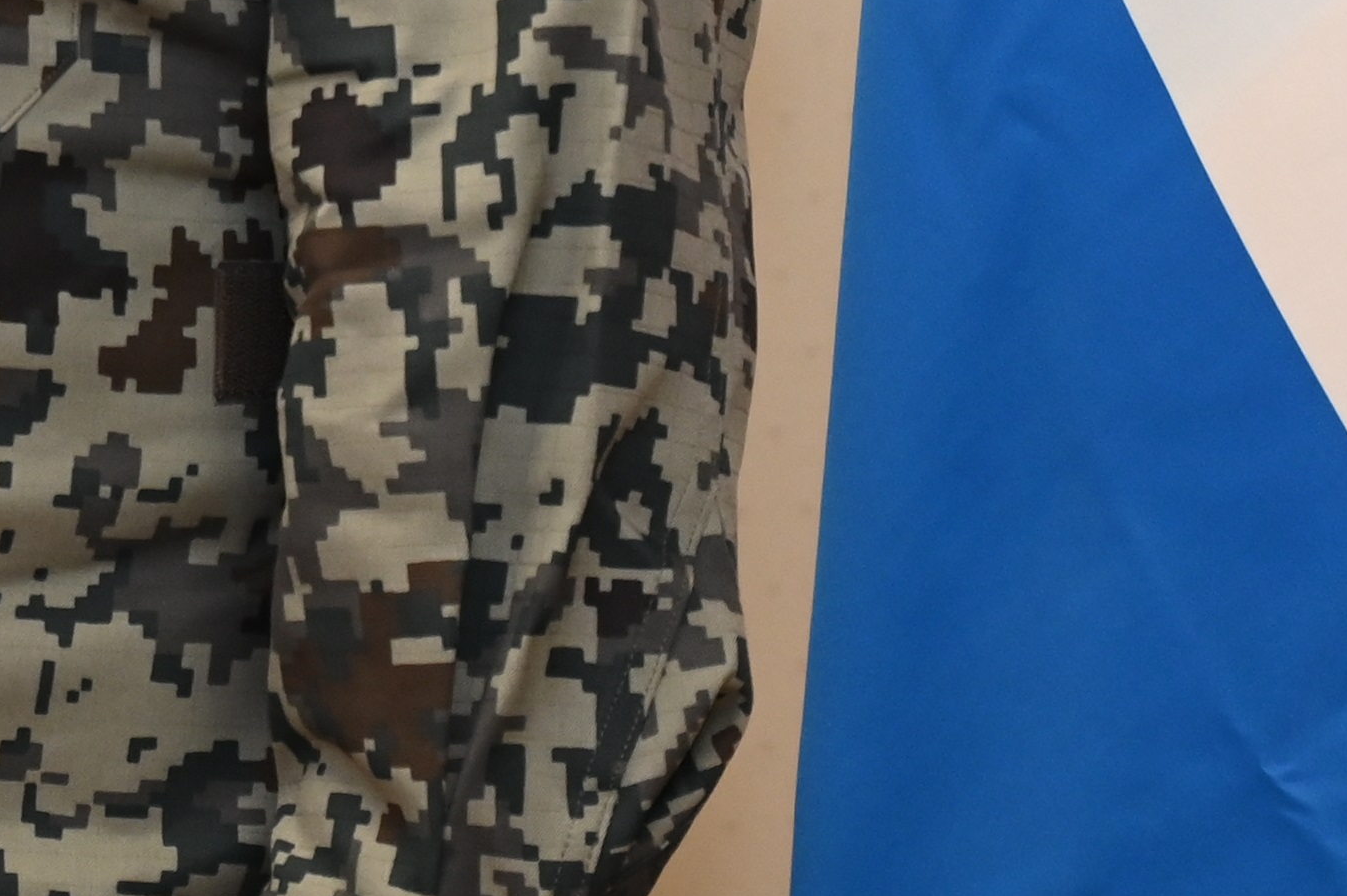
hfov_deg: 7.9
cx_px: -691
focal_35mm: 256
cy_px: -977
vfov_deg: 5.2
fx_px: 9571
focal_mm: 57
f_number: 5.6
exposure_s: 1/125
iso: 1250
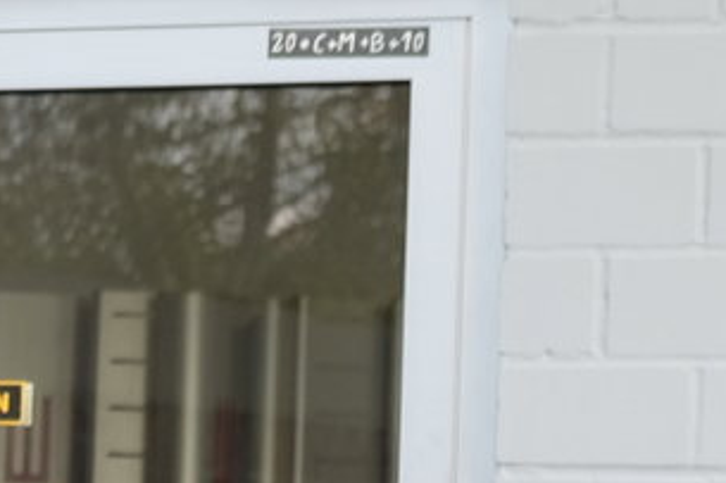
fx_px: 7619
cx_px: -457
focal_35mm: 378
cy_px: 1252
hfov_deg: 5.4
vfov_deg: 3.6
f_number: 4.5
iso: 200
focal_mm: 42.5
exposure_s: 1/105
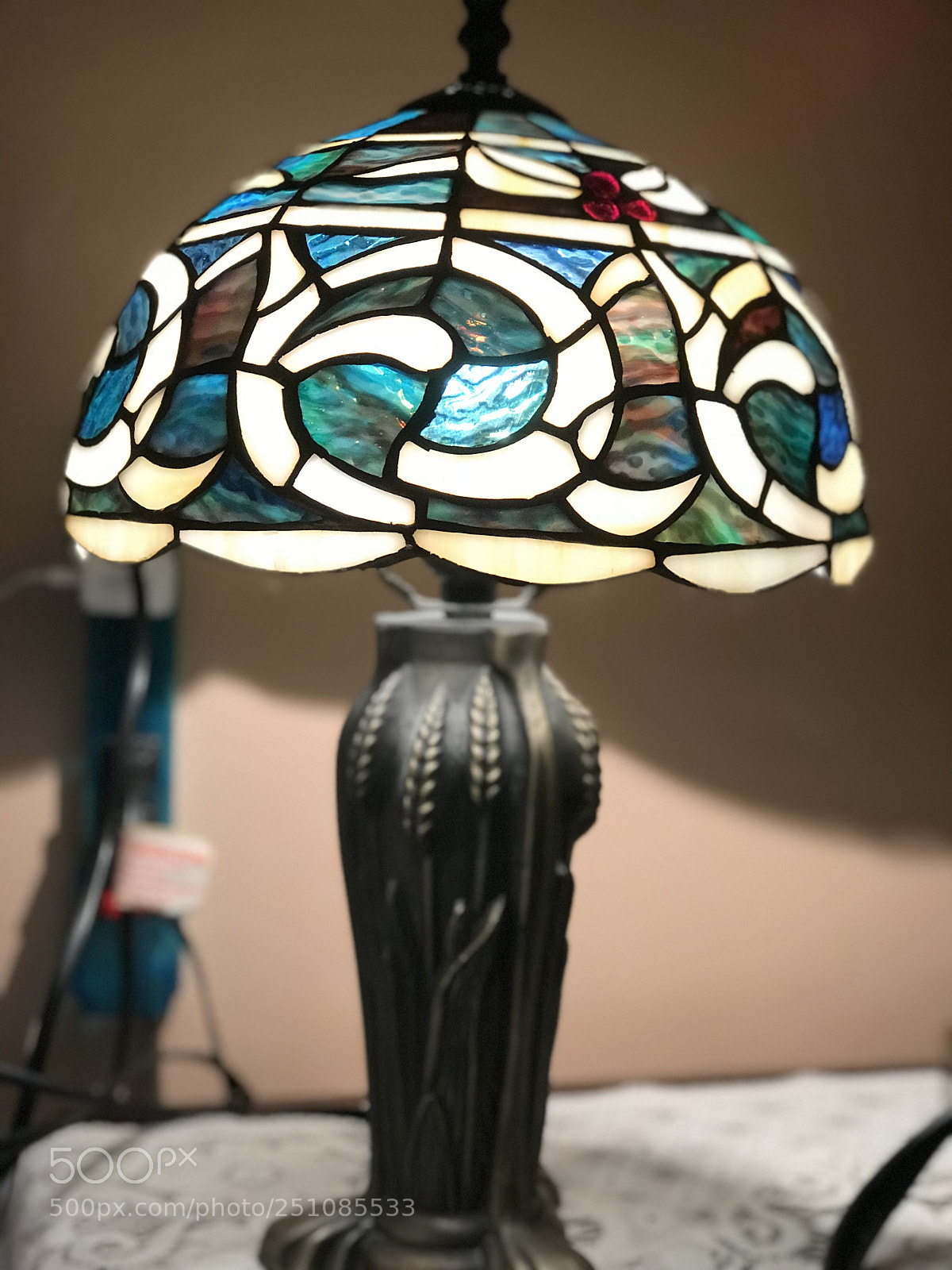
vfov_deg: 33.8
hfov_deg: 25.7
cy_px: 635
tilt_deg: -6.9
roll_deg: -2.3
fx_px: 2090
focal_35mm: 57
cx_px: 476
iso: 125
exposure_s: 1/60
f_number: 2.8
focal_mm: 6.6
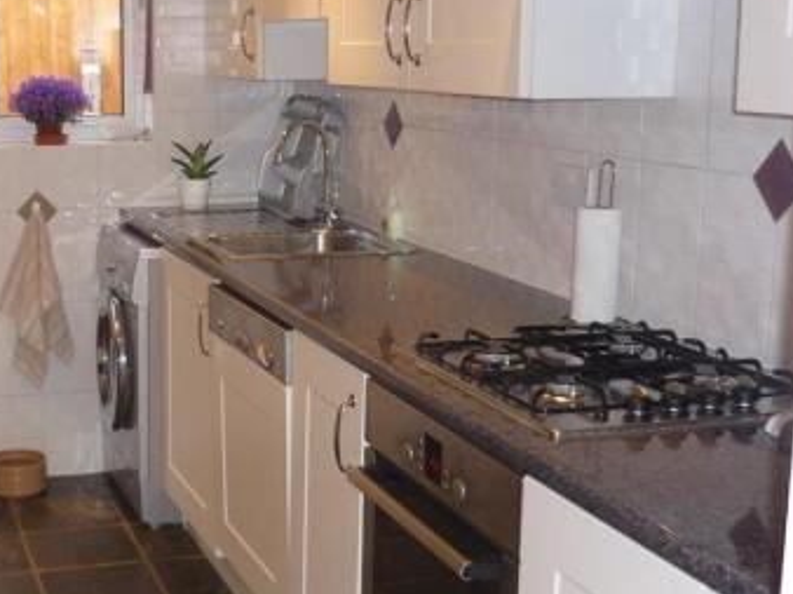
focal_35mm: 57
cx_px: 179
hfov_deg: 33.0
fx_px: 1305
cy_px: 288
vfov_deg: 25.6
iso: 160
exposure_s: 1/30
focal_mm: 5.5
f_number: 2.8
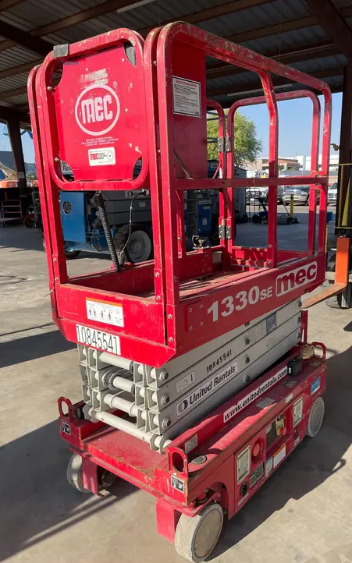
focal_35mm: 28
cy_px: 284
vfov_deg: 66.5
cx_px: 206
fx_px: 430
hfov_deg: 44.4
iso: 32
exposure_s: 1/1715
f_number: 1.6
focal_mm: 4.2
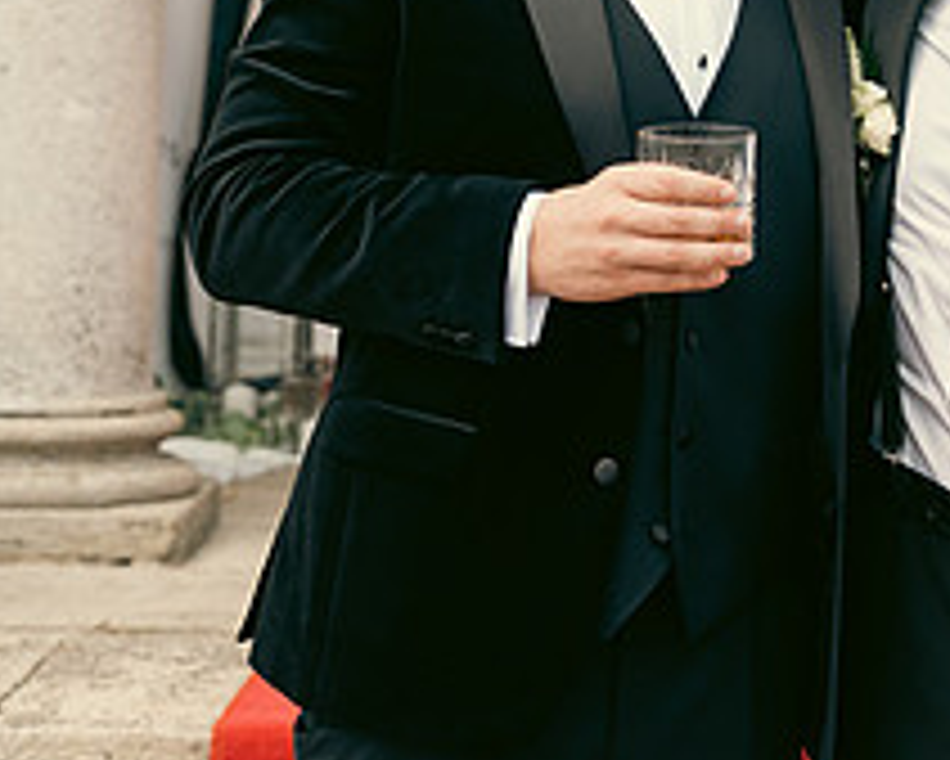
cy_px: 191
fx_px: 3404
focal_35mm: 121
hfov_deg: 15.7
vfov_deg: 12.7
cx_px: 824
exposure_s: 1/1250
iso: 250
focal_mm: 47
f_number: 3.5
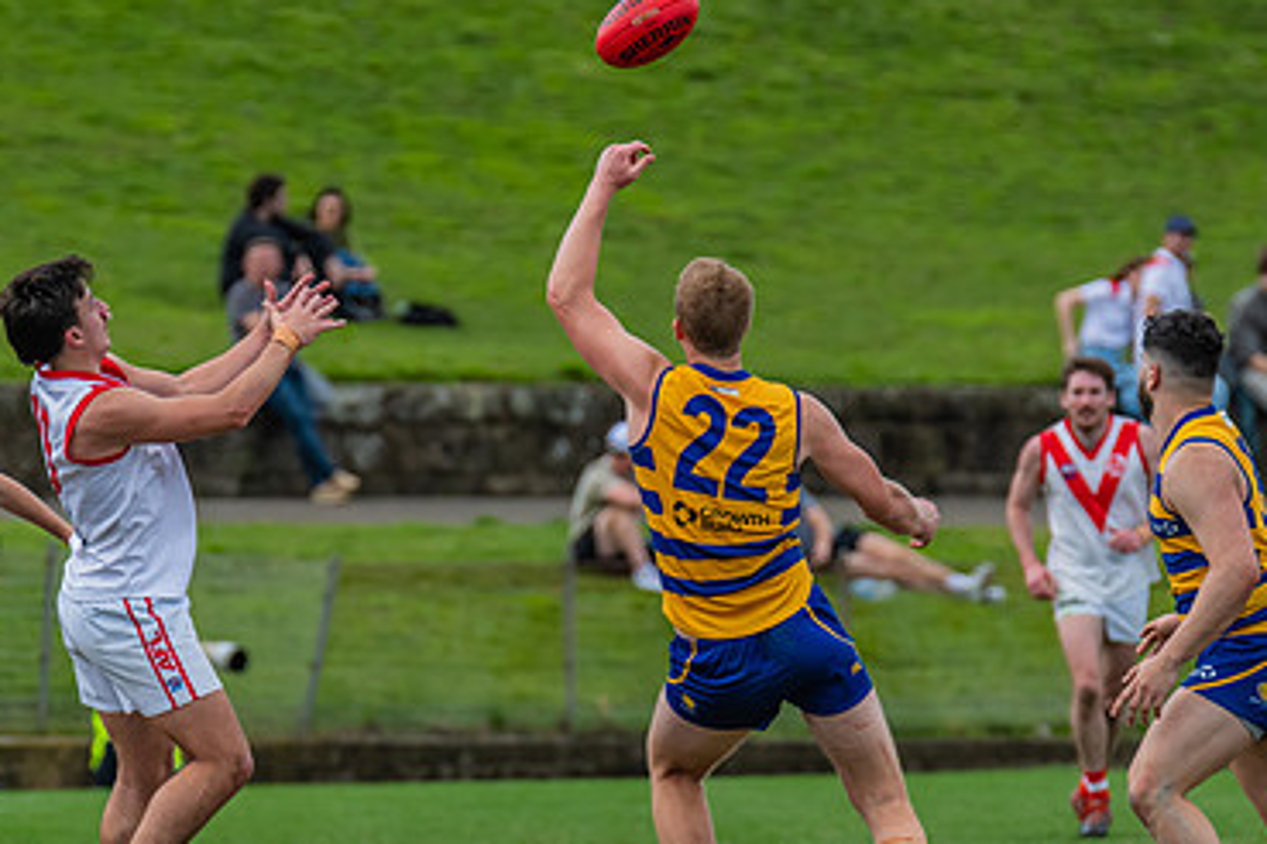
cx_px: 554
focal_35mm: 606
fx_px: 21326
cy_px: 502
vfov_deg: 2.3
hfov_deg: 3.4
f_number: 5.6
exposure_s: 1/1600
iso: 800
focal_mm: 360
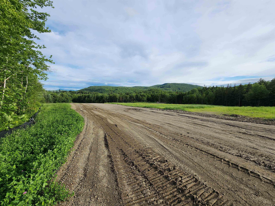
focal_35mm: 13
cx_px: 138
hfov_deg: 106.2
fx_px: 103
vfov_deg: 89.9
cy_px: 103
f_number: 2.2
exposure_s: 1/1513
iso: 50
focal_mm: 2.2
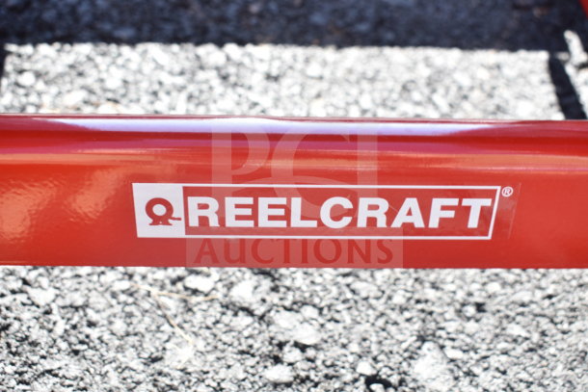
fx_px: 735
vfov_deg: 29.9
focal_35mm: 45
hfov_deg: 43.6
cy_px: 196
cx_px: 294
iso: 200
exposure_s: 1/125
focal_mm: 30
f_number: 5.6
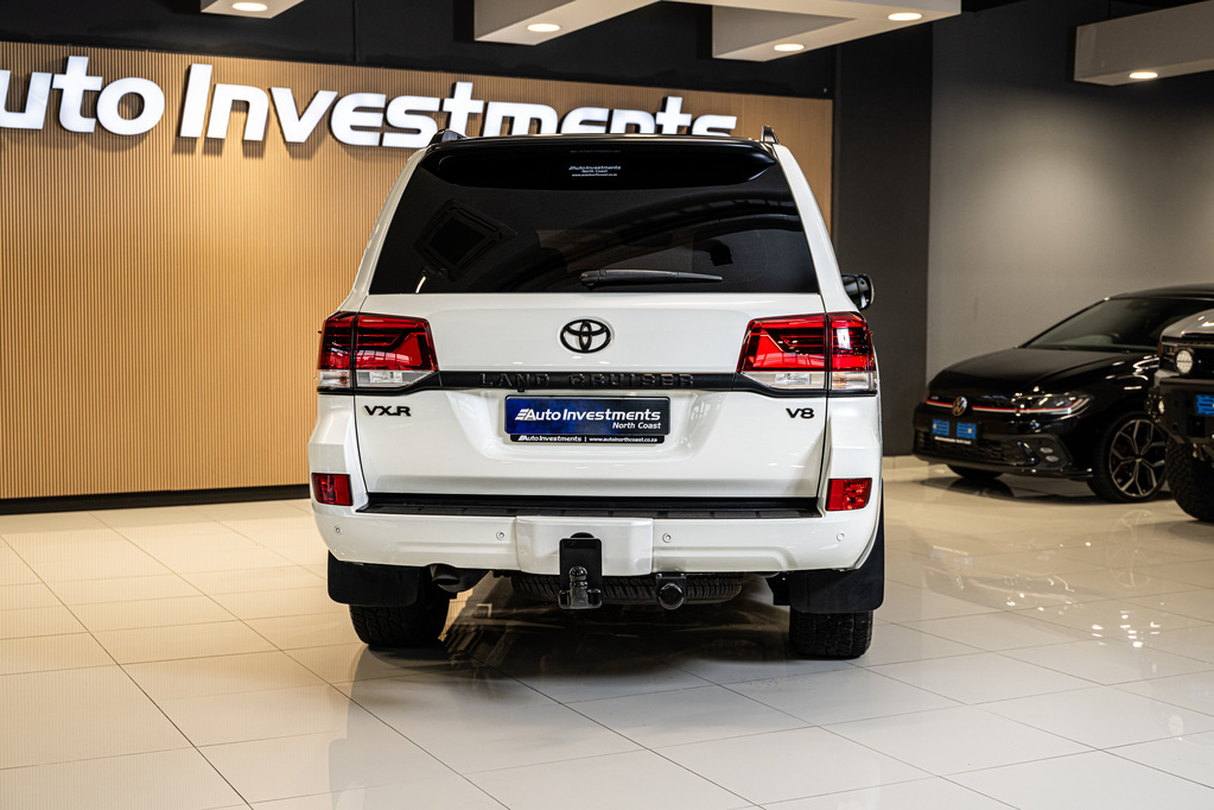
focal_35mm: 47
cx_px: 607
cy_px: 405
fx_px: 1585
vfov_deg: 28.6
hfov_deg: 41.9
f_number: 3.5
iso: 500
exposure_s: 1/125
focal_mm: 47
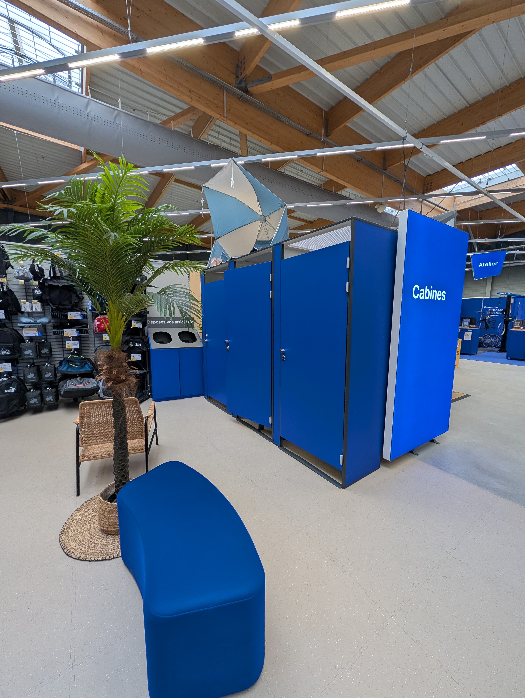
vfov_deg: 110.5
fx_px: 242
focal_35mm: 12
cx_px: 262
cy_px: 349
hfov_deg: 94.6
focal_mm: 2.02
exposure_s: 1/184
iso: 42
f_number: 1.7
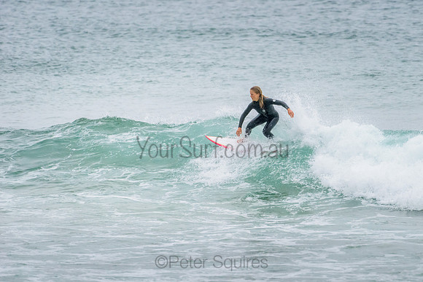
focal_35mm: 613
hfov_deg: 3.4
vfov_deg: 2.2
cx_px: 259
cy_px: 139
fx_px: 7208
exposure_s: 1/1000
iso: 1100
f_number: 5.6
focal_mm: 500
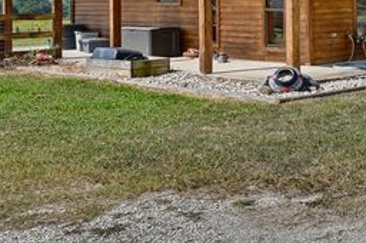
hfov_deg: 26.6
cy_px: -6
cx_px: 510
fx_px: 609
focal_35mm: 60
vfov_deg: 21.7
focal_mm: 15
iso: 100
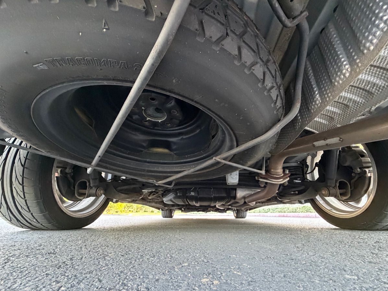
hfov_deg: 98.1
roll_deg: -0.6
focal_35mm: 15
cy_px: 155
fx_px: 168
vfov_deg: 81.6
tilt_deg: +19.3
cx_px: 202
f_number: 2.2
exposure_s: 1/60
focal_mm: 2.22
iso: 1000
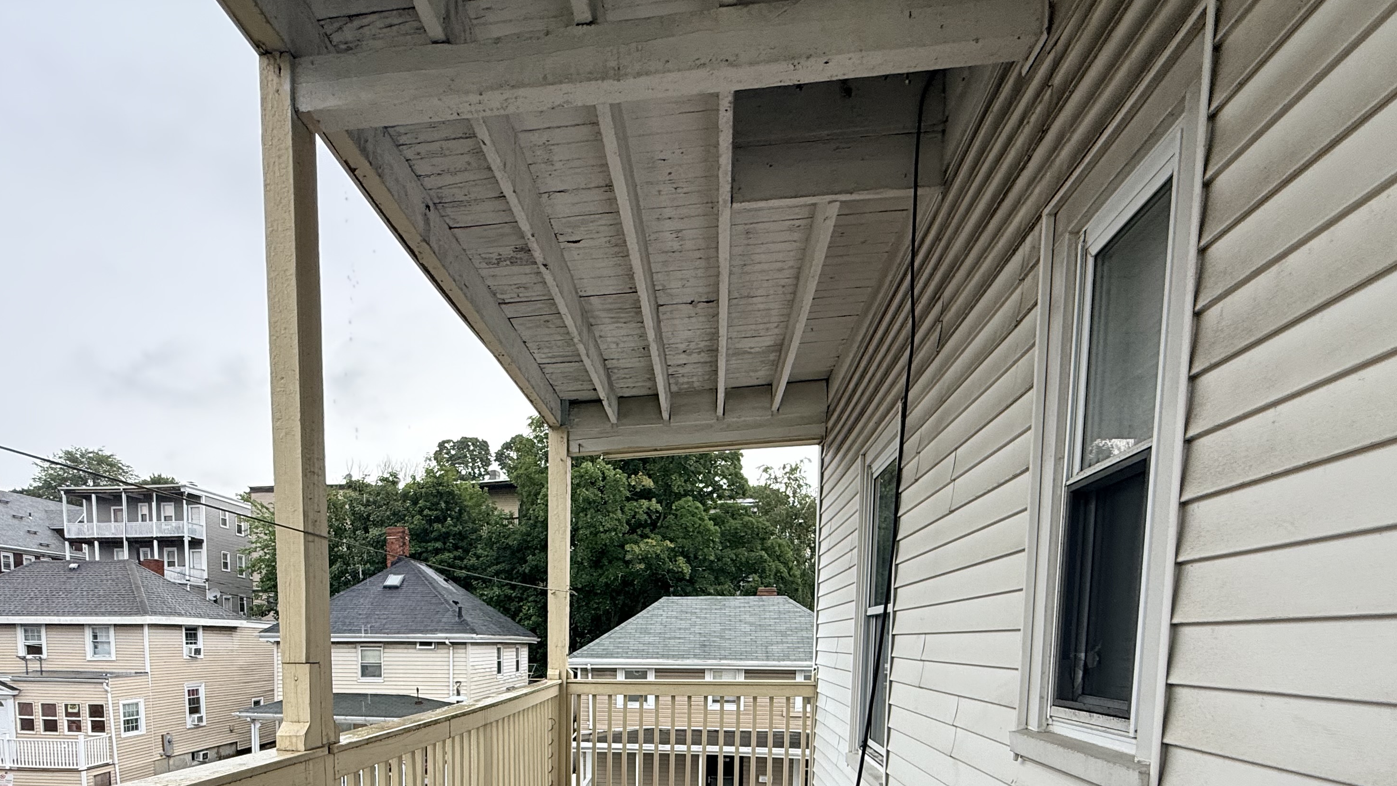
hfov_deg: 83.4
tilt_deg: -5.2
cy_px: 717
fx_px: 778
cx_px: 605
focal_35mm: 21
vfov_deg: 47.7
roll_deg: -0.3
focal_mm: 2.22
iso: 64
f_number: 2.2
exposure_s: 1/134
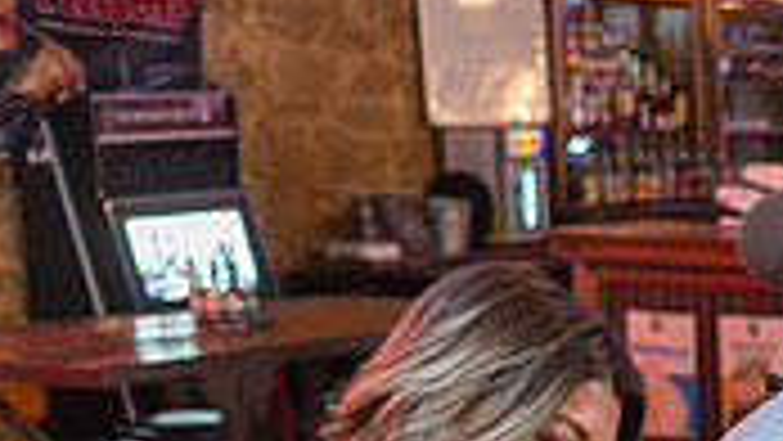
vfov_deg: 11.1
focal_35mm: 108
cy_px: 486
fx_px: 2243
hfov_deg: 17.5
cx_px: 1224
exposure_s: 1/50
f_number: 2.8
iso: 1250
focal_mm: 31
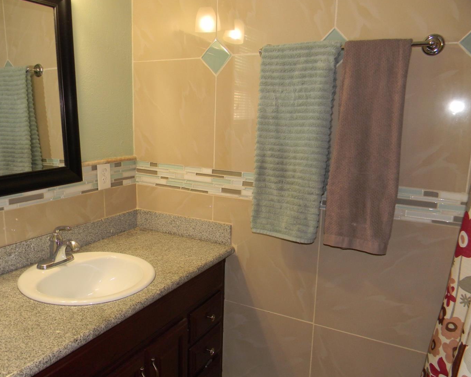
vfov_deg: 48.5
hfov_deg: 58.7
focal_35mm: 30
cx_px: 218
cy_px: 191
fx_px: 418
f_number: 3.5
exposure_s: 1/26
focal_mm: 5
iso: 200
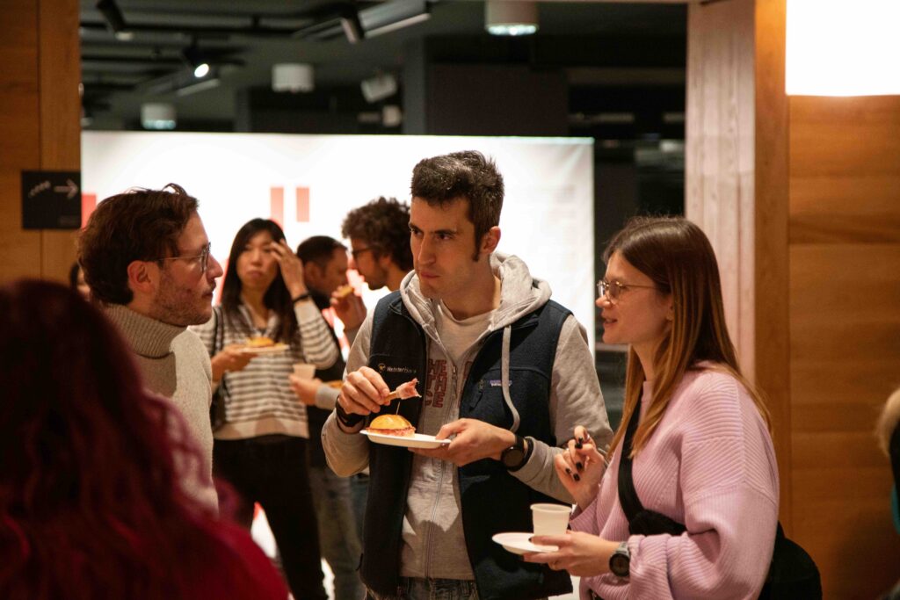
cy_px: 300
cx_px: 450
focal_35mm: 105
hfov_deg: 19.5
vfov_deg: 13.0
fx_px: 2625
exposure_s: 1/100
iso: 2500
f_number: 4
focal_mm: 105
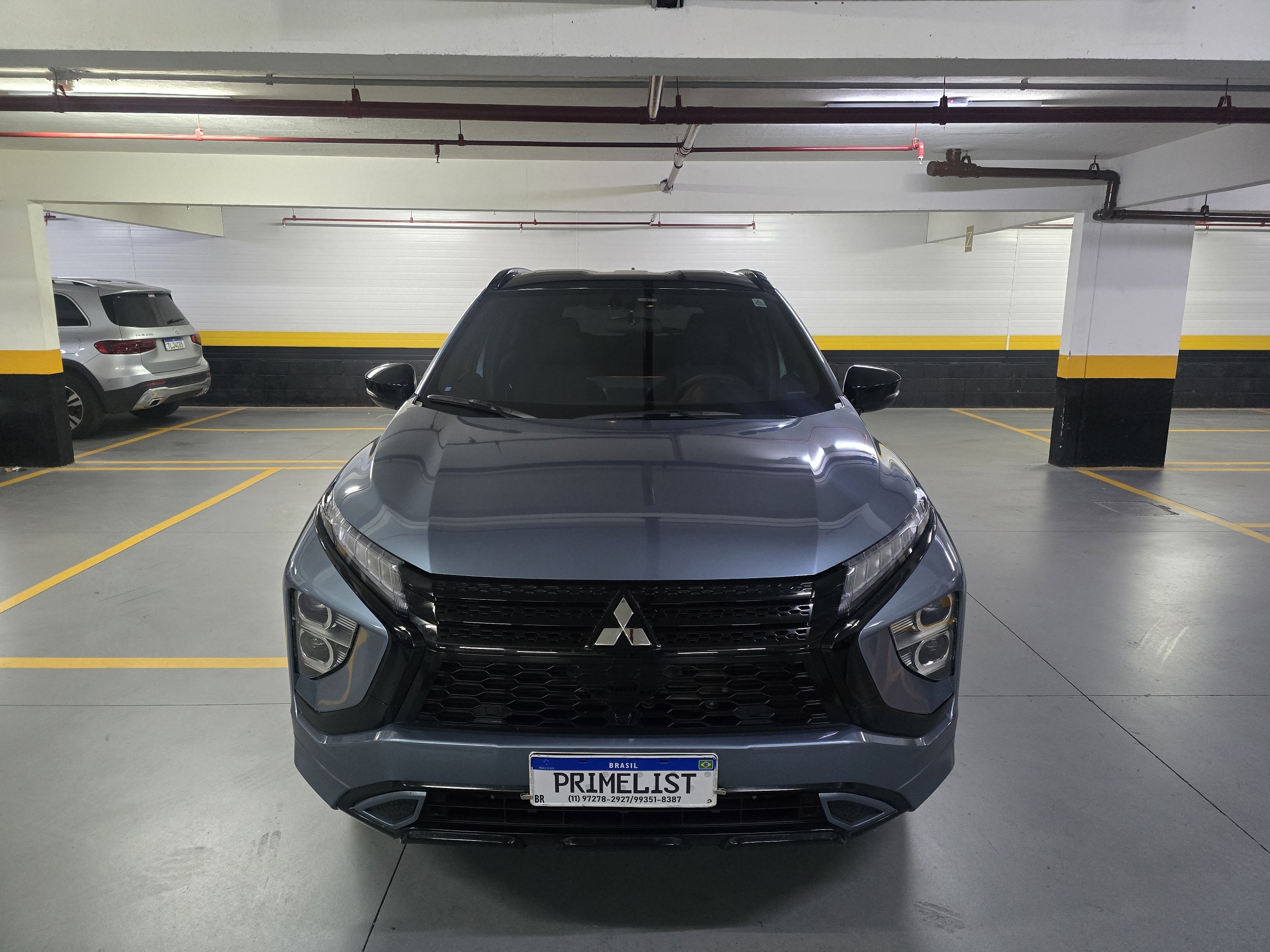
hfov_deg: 73.9
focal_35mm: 23
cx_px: 635
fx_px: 844
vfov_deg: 58.9
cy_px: 476
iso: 1250
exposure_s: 1/60
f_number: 1.7
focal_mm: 6.3
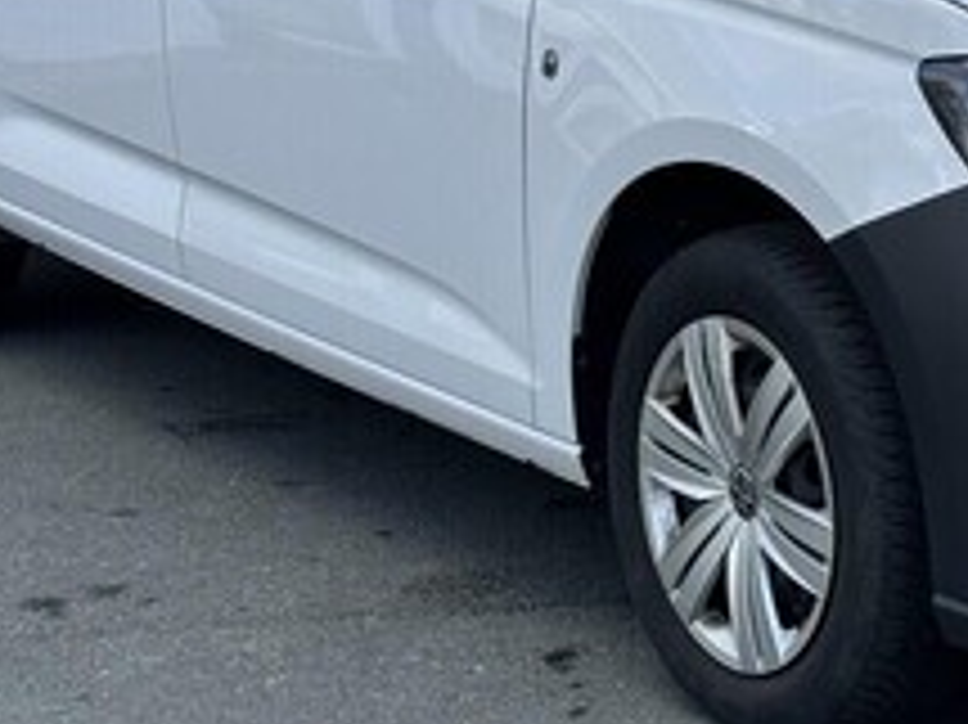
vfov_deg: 12.0
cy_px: 142
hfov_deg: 15.8
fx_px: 3438
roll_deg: +0.1
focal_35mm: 123
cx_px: 918
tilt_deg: -7.4
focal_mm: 6.86
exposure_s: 1/1272
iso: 64
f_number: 1.78
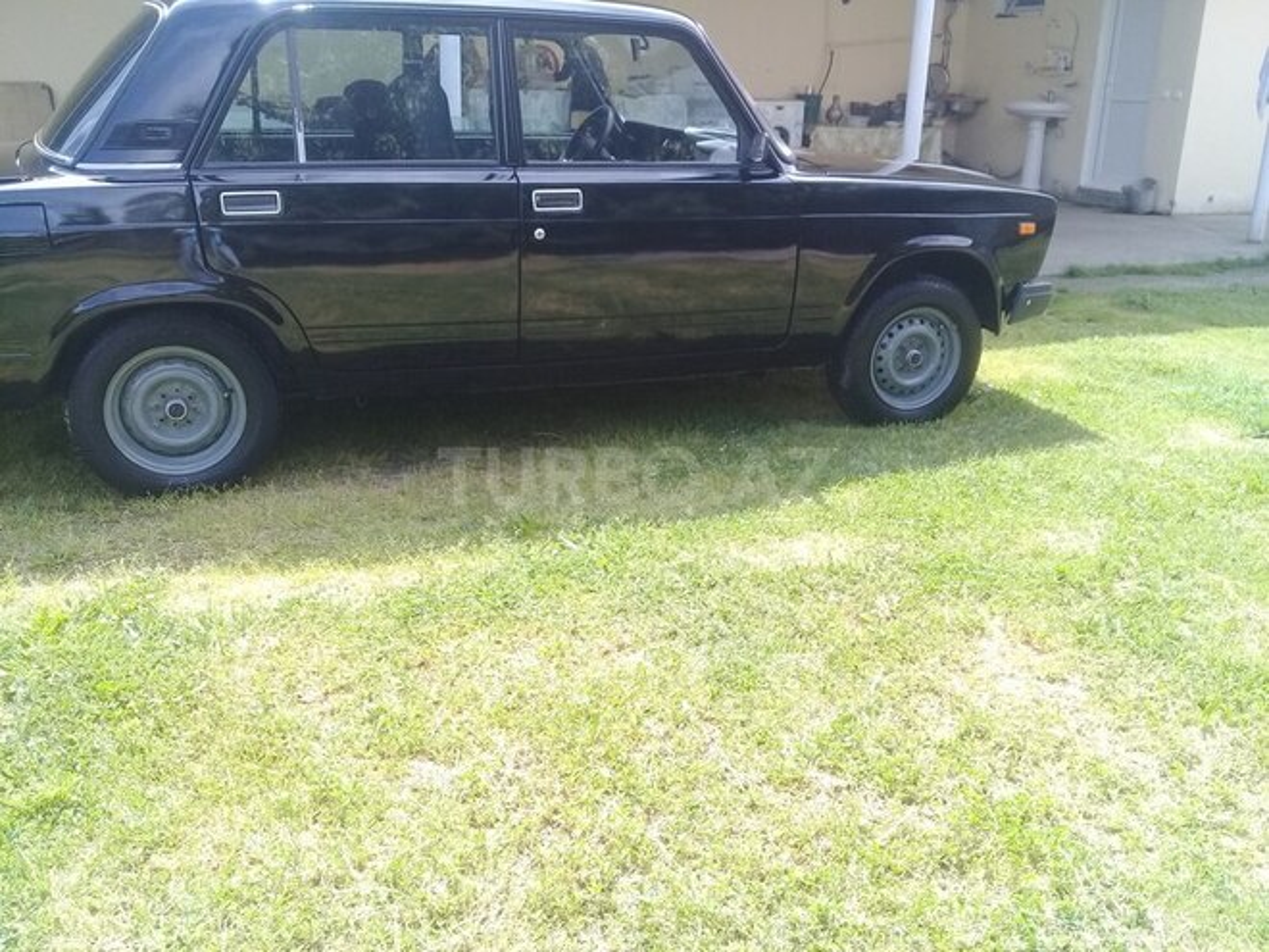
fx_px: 1136
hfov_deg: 58.4
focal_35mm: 31
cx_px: 634
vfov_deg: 45.4
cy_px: 476
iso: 50
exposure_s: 1/351
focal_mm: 3.3
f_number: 2.2
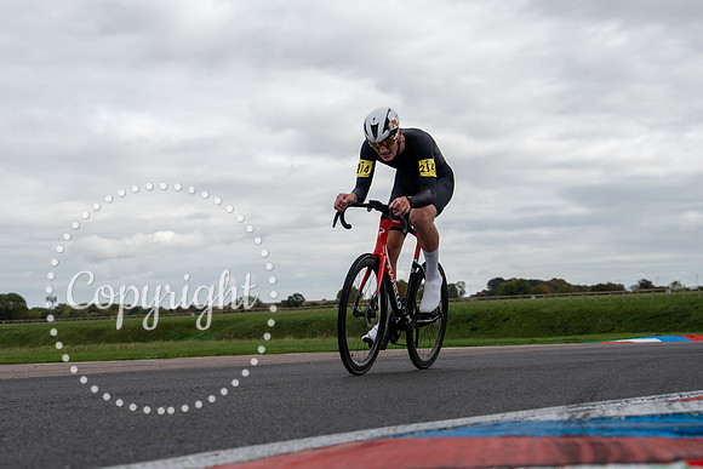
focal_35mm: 76
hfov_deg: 26.5
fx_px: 1486
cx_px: 243
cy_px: 283
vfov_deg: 17.9
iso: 100
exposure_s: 1/1000
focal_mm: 46
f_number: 3.5
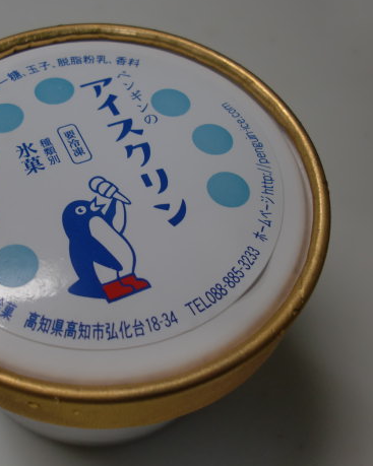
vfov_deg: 38.1
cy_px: 228
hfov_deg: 30.5
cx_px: 115
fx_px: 676
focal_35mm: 49
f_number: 2.8
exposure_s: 1/60
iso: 100
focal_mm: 6.3
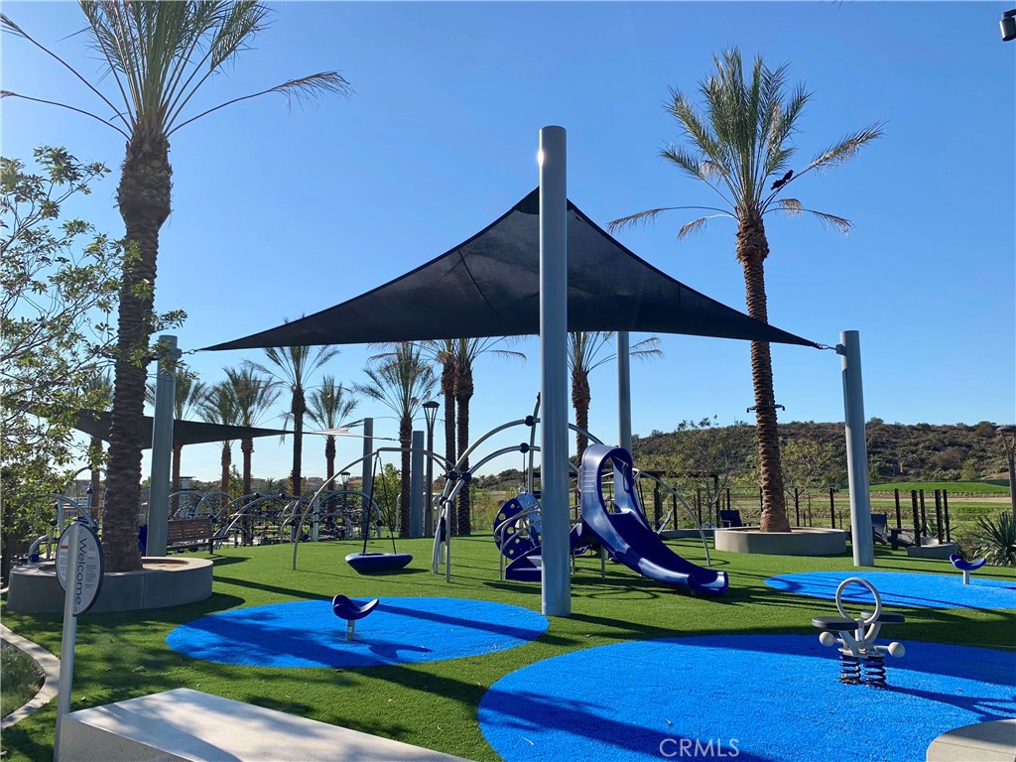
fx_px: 763
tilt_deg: +7.0
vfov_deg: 53.1
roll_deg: -0.1
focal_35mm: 26
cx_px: 508
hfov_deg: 67.3
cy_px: 381
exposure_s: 1/2257
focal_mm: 4.25
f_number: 1.8
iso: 25
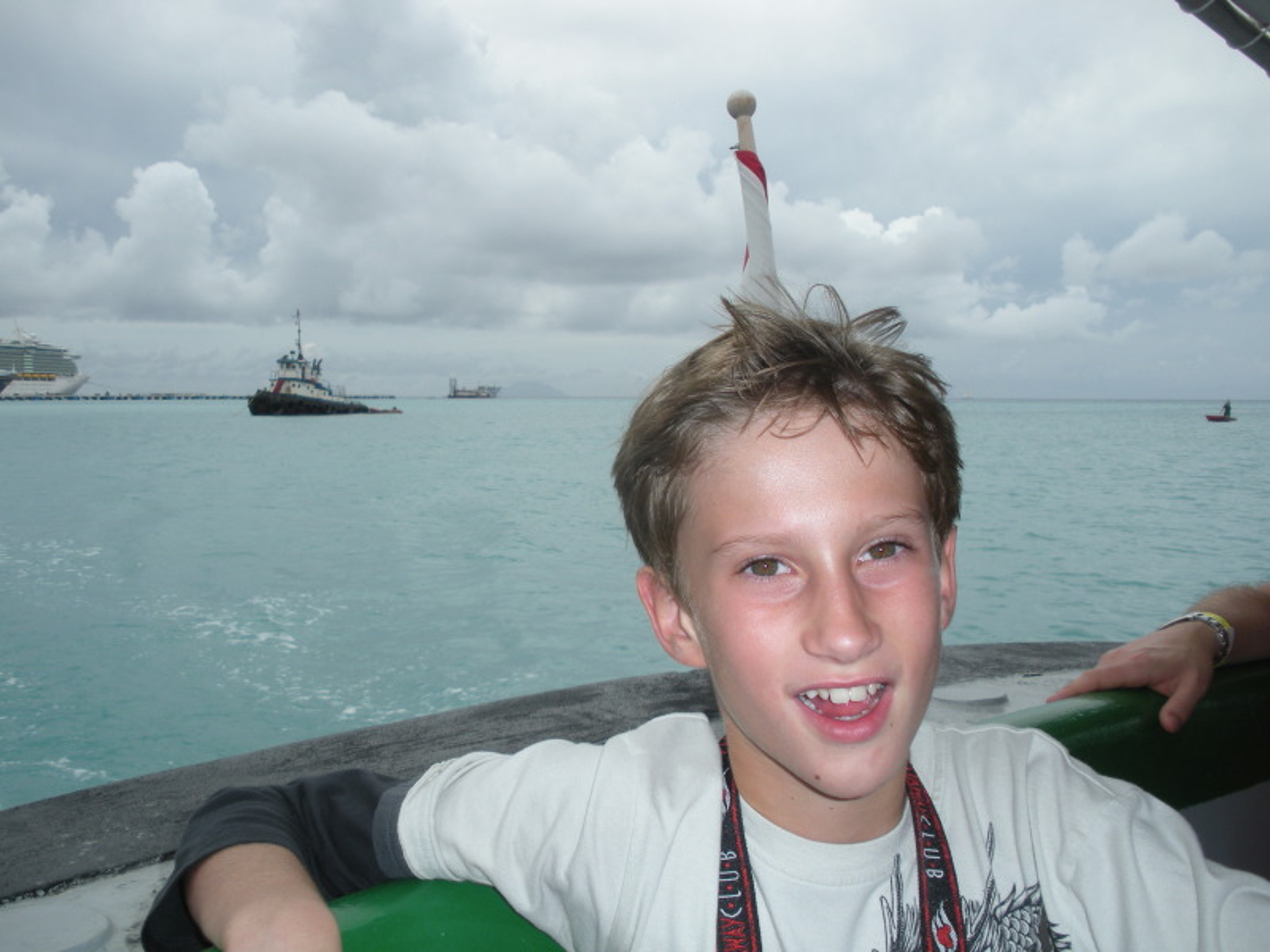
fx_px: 1321
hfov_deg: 51.4
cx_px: 635
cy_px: 476
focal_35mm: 36
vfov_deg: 39.7
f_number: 3.5
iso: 64
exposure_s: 1/916
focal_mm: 6.3
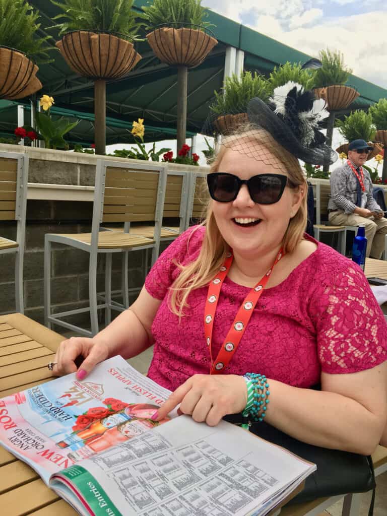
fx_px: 432
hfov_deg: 48.2
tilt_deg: -8.6
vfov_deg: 61.7
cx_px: 194
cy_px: 258
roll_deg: -3.2
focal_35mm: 29
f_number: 2.2
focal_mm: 4.15
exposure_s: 1/635
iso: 25
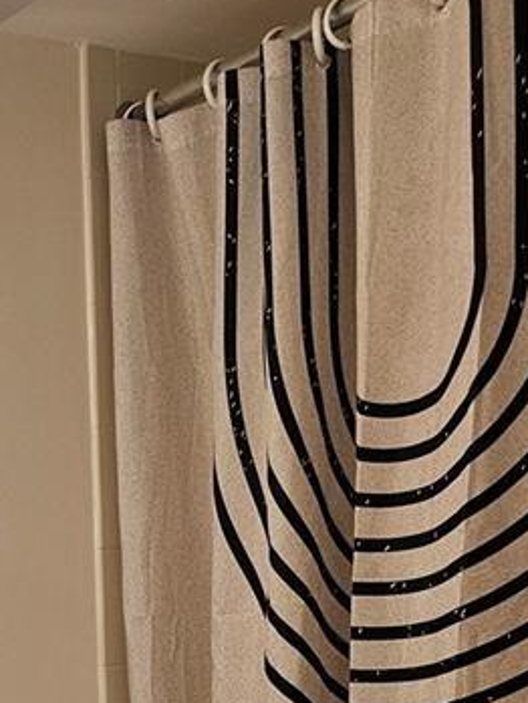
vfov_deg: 21.8
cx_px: -125
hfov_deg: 17.7
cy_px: 953
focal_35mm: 79
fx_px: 1606
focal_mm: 6.3
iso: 200
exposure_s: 1/120
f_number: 1.7
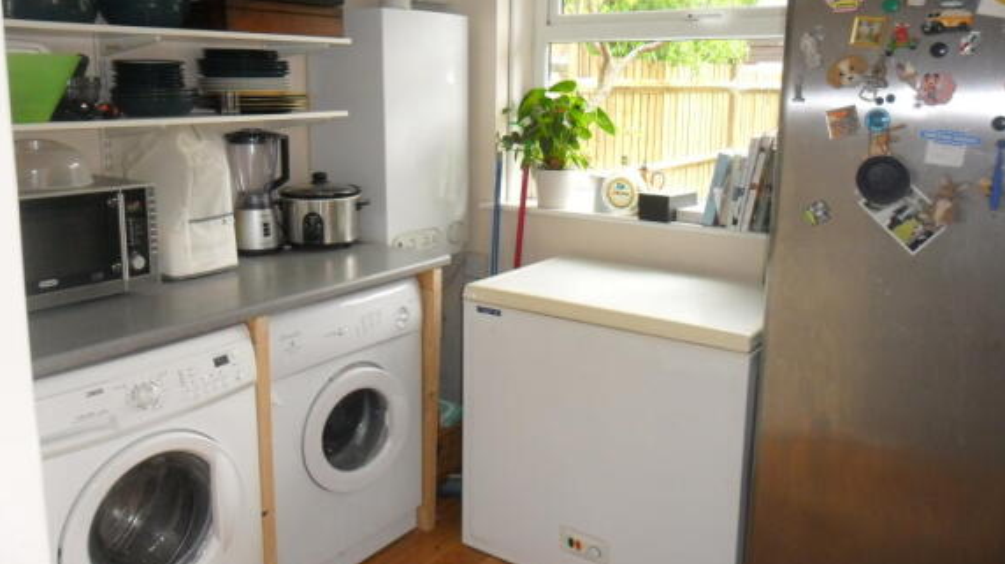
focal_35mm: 30
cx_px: 509
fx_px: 799
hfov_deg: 64.3
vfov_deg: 38.7
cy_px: 229
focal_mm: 4.9
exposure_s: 1/45
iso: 200
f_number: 3.5
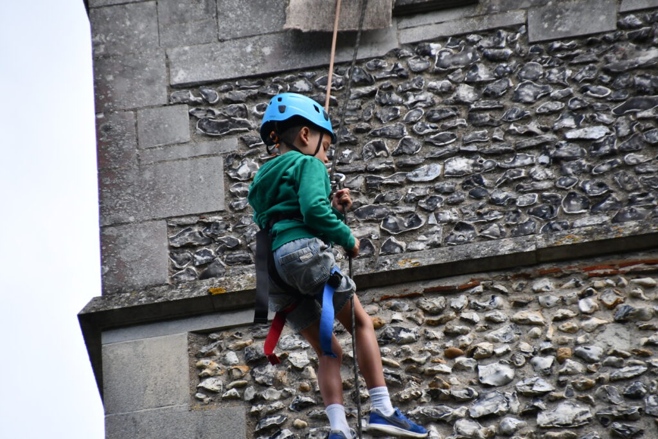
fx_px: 7403
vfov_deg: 3.4
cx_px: 329
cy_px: 220
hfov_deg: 5.1
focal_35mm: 405
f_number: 8
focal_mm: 270
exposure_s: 1/2000
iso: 2000
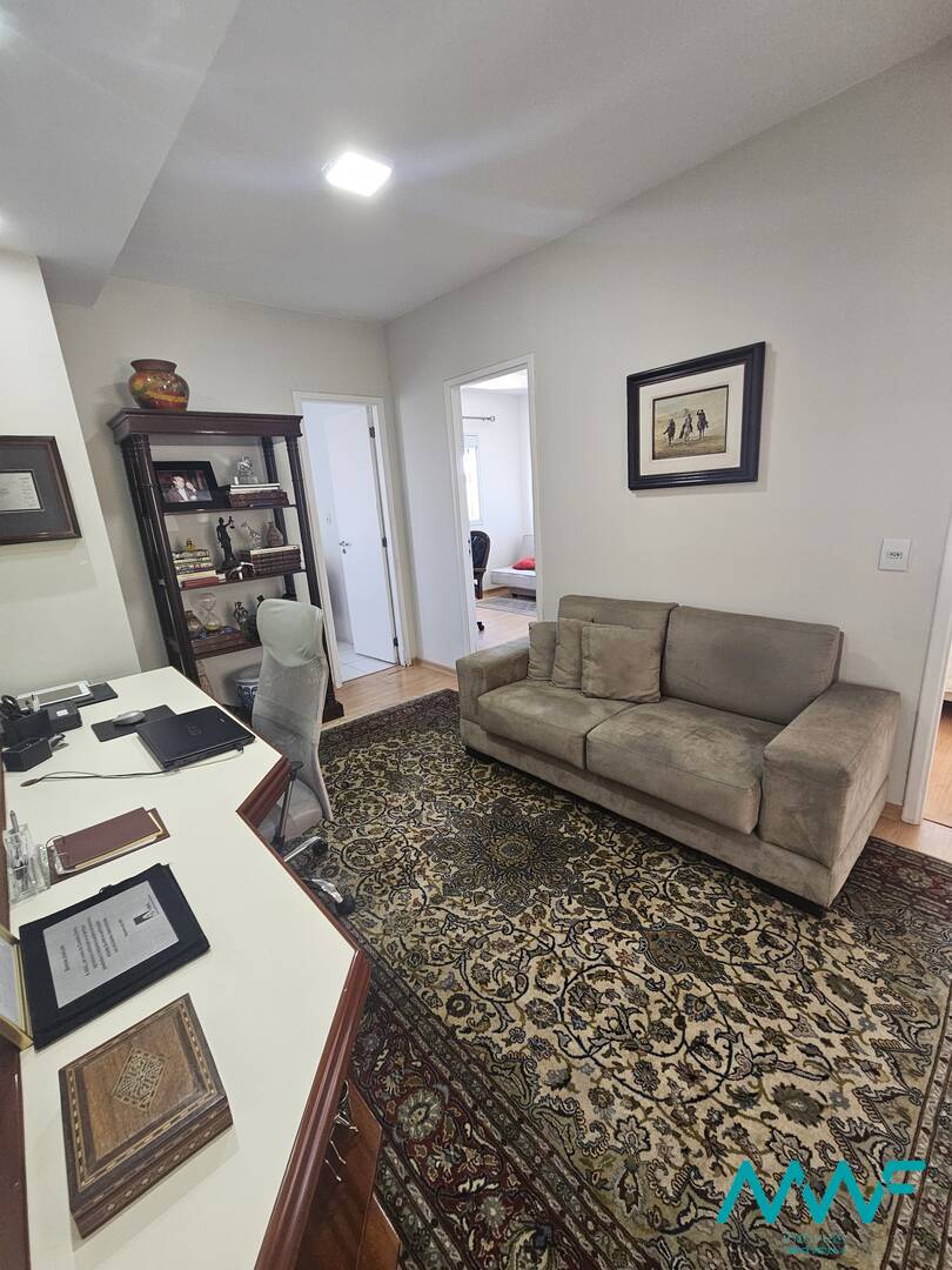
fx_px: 477
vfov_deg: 106.2
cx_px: 476
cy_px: 635
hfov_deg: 89.9
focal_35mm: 13
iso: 320
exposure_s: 1/77.4
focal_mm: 2.2
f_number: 2.2
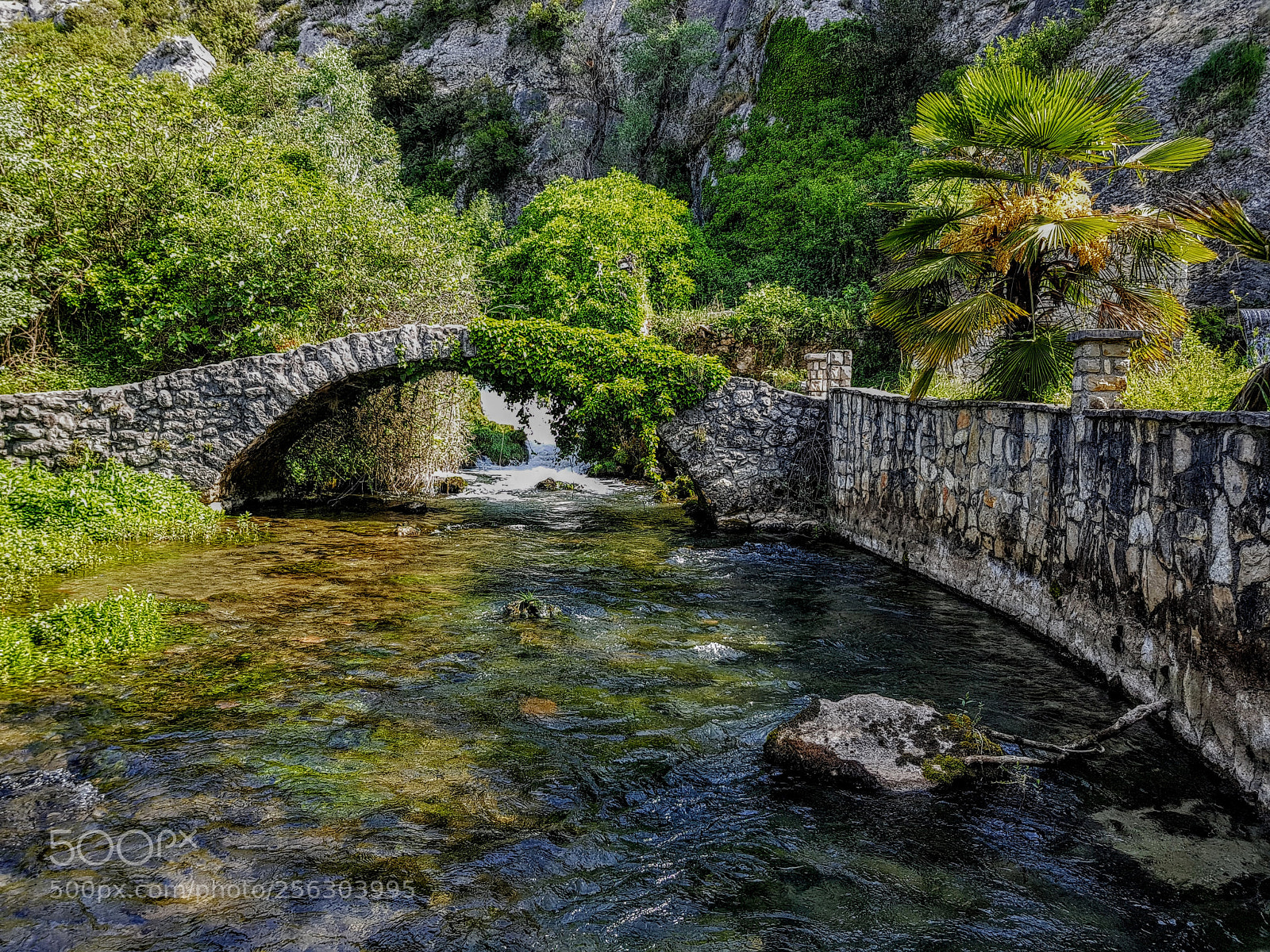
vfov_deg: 53.1
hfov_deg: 67.3
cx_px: 635
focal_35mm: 26
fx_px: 954
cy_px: 476
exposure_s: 1/367
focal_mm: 4.2
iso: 40
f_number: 1.7
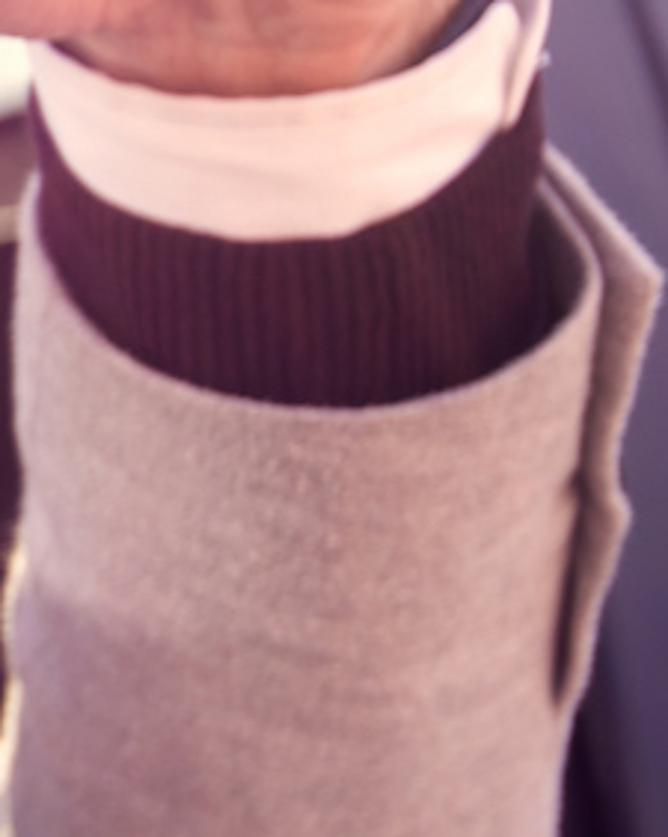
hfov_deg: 7.7
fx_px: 4332
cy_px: 420
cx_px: -1283
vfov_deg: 11.0
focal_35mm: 175
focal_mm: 35
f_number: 4
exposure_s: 1/80
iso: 100
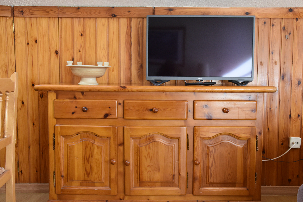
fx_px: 358
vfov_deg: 31.5
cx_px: 164
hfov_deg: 45.8
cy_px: 109
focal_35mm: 43
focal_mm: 25
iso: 800
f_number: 5
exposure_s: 1/100
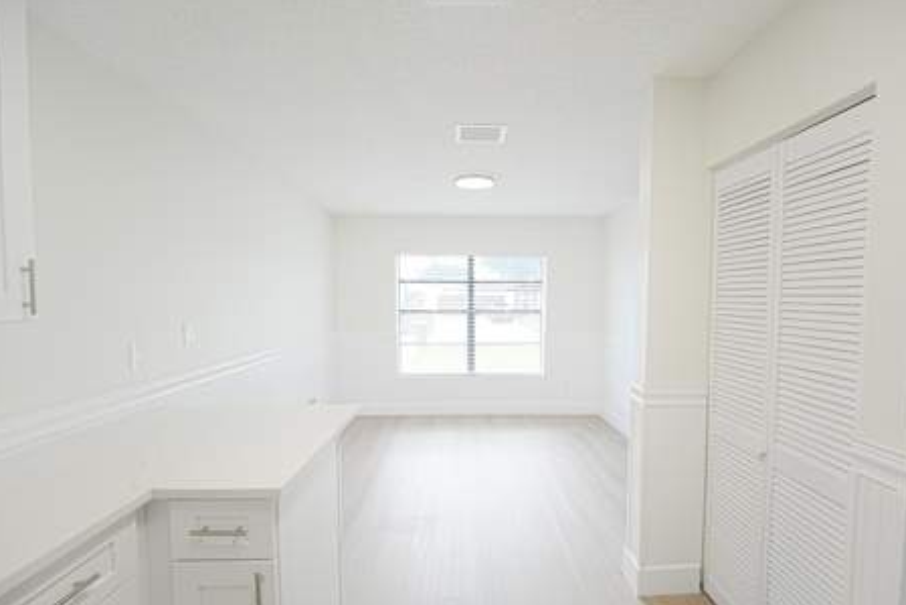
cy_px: 316
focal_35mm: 15
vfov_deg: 77.3
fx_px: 378
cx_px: 475
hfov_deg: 100.3
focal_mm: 14
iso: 2000
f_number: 7.1
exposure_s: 1/160
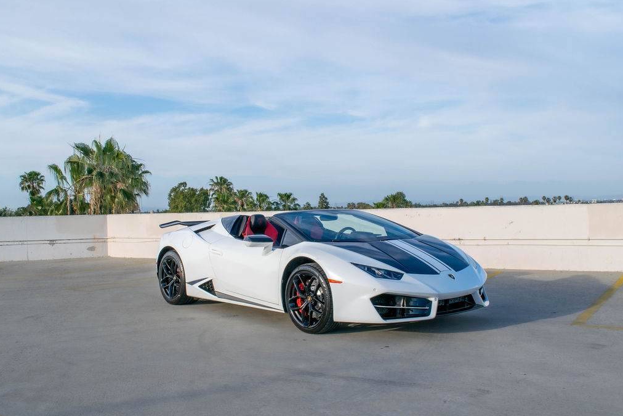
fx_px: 640
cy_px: 208
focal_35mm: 37
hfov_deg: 51.9
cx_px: 311
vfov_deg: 36.0
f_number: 10
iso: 200
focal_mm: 23
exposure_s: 1/400
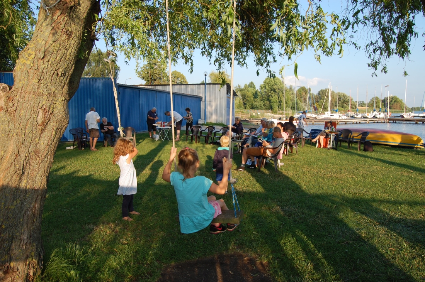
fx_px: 318
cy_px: 141
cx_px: 212
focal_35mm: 27
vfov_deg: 47.8
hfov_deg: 67.4
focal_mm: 18
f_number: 6.3
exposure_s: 1/160
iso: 200
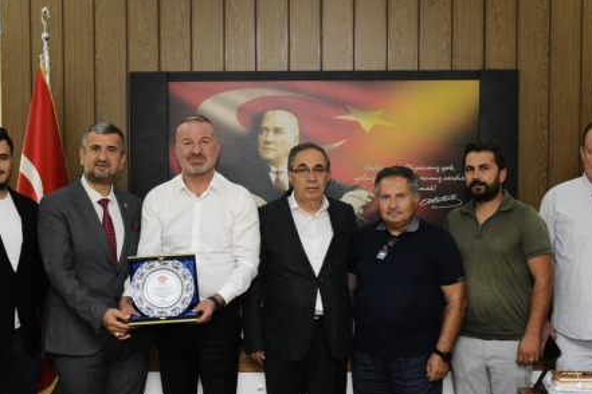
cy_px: 261
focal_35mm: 59
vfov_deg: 22.9
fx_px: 970
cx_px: 268
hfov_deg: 33.9
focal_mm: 28
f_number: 5.6
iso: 640
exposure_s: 1/60
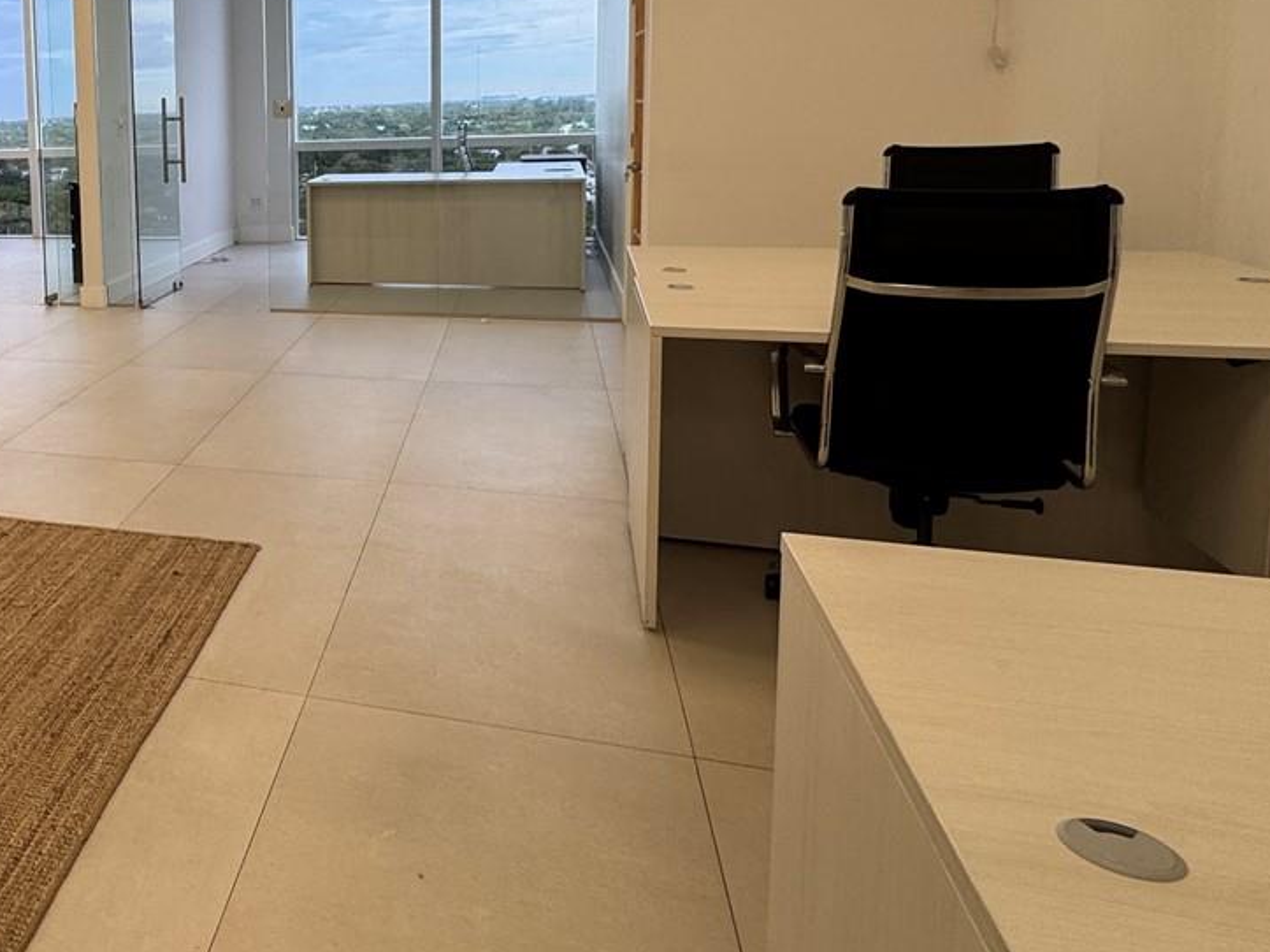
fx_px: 1137
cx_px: 60
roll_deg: +1.7
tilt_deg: -7.0
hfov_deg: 49.8
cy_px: 241
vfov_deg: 44.0
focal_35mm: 31
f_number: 2.2
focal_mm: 2.22
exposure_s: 1/122
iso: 40
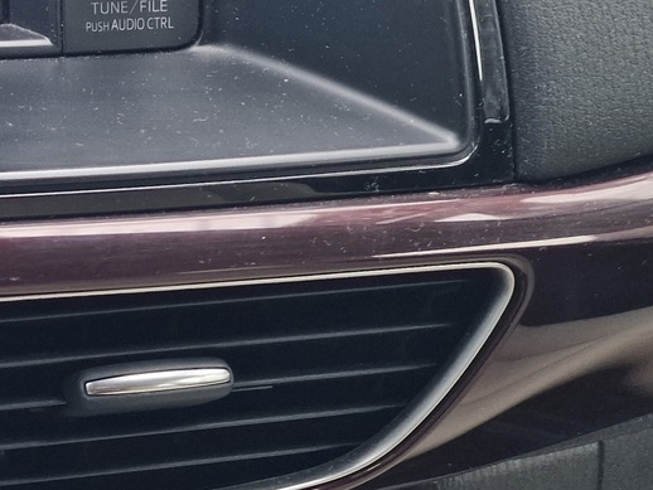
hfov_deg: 23.3
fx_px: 1340
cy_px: -100
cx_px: -261
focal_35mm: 71
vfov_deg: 19.5
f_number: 1.8
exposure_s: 1/40
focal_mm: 6.4
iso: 320
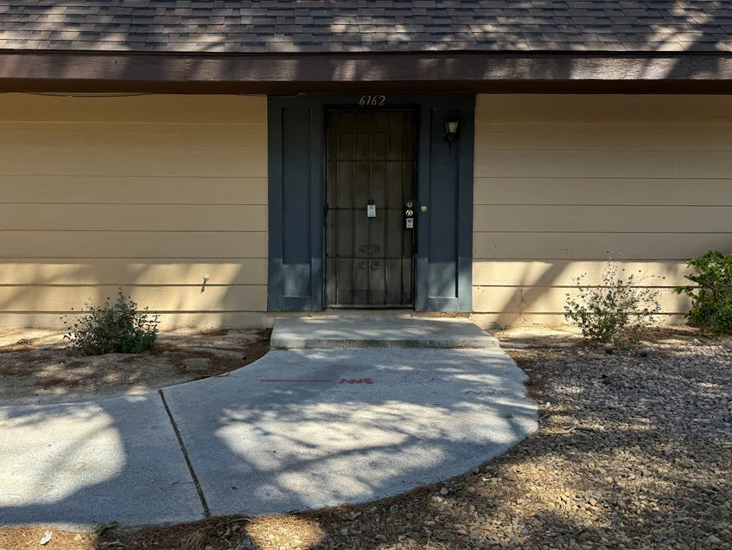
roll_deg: -0.3
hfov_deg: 61.3
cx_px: 305
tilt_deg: -2.0
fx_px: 614
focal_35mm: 29
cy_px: 246
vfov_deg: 48.2
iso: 100
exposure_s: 1/1770
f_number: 1.78
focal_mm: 6.76
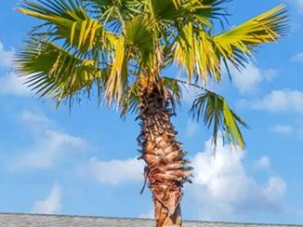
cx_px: 208
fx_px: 743
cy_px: 348
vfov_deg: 15.8
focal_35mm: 85
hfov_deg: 22.9
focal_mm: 18
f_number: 16
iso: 100
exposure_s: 1/90
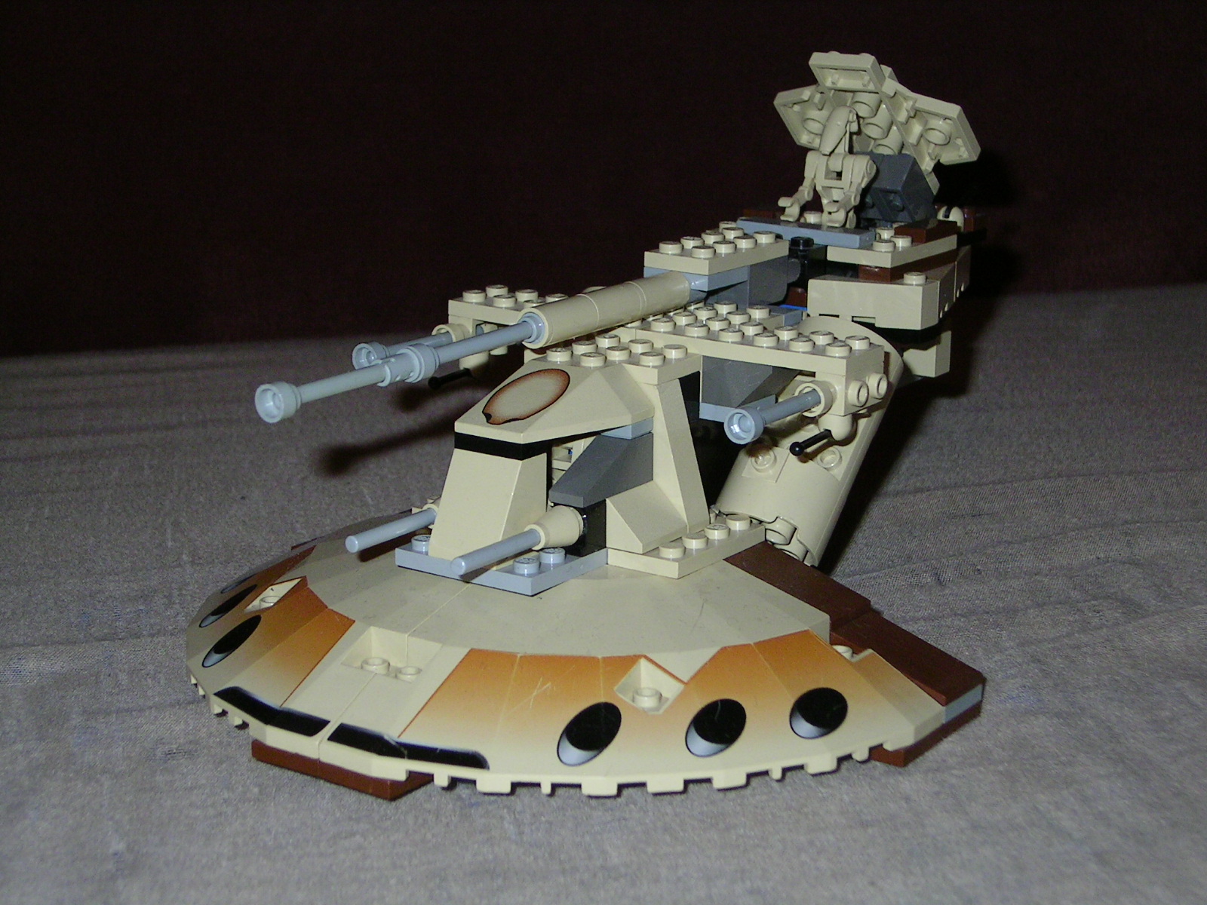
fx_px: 2197
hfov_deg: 30.7
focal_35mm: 63
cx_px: 604
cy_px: 452
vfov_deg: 23.3
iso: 100
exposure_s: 1/52.6
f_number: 3.7
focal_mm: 9.8
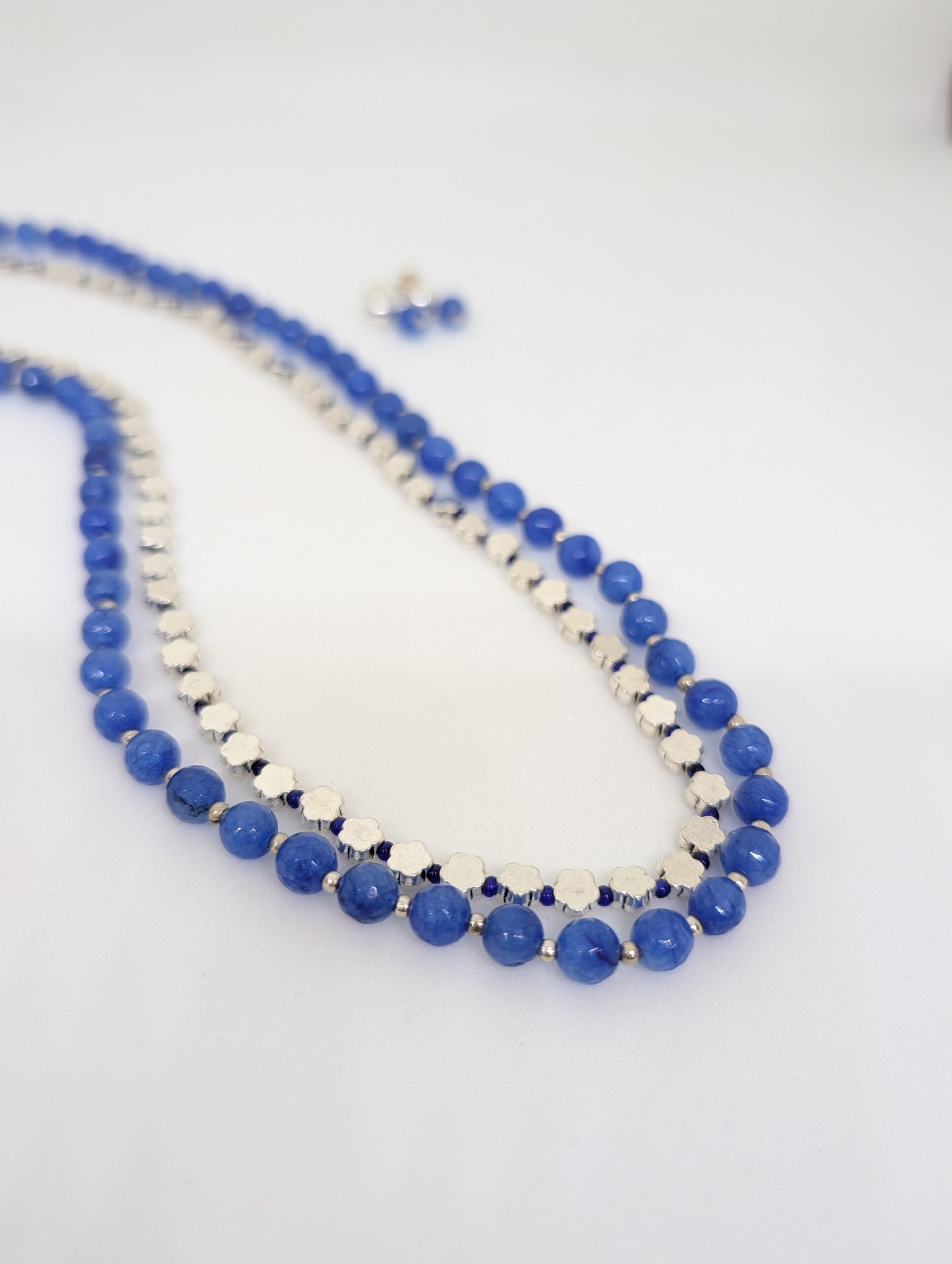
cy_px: 632
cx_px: 476
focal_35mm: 24
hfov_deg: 56.9
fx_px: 878
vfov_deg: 71.5
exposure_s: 1/36.4
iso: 40
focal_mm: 6.9
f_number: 1.68
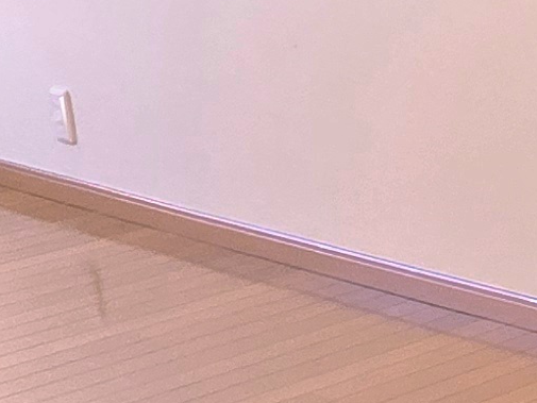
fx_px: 1598
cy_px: -123
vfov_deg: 13.8
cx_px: 1937
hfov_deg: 9.3
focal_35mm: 103
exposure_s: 1/120
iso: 250
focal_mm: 2.2
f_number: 1.9
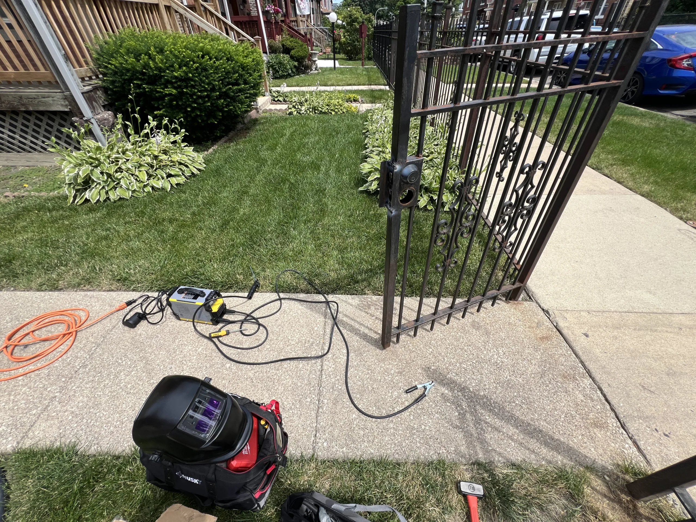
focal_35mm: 13
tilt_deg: -39.8
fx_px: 261
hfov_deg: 106.2
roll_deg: +2.8
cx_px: 348
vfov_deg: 89.9
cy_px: 261
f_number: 1.8
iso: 32
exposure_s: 1/1054
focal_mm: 1.57
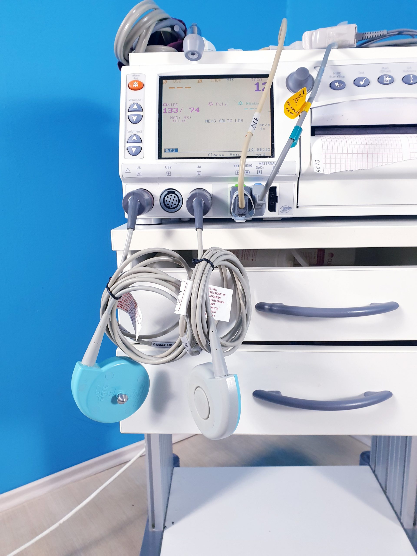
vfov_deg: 67.3
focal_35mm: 26
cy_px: 278
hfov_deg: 53.1
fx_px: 418
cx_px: 208
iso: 160
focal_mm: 4.3
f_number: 2.4
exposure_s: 1/50
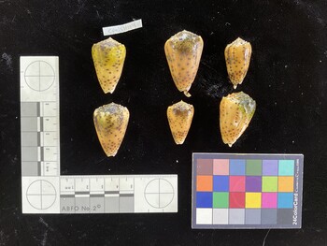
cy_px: 123
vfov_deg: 48.3
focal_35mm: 29
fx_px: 274
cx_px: 164
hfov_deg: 61.6
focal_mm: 3
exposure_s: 1/50
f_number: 1.8
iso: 64
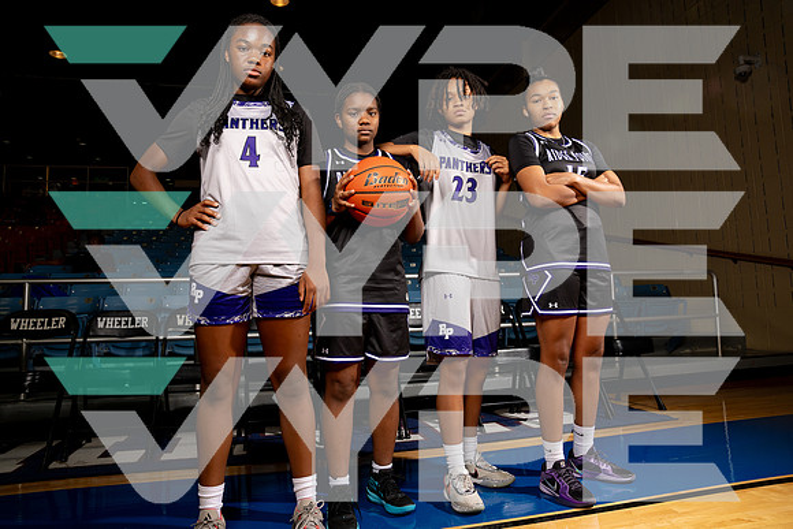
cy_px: 264
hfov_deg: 73.7
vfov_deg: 53.2
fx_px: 529
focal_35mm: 24
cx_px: 396
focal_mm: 24
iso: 250
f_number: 7.1
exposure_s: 1/125
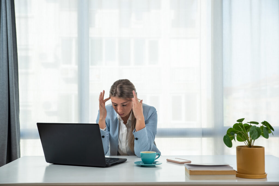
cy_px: 93
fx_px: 426
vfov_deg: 24.7
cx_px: 140
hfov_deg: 36.2
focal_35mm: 55
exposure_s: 1/125
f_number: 5.6
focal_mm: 55
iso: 160
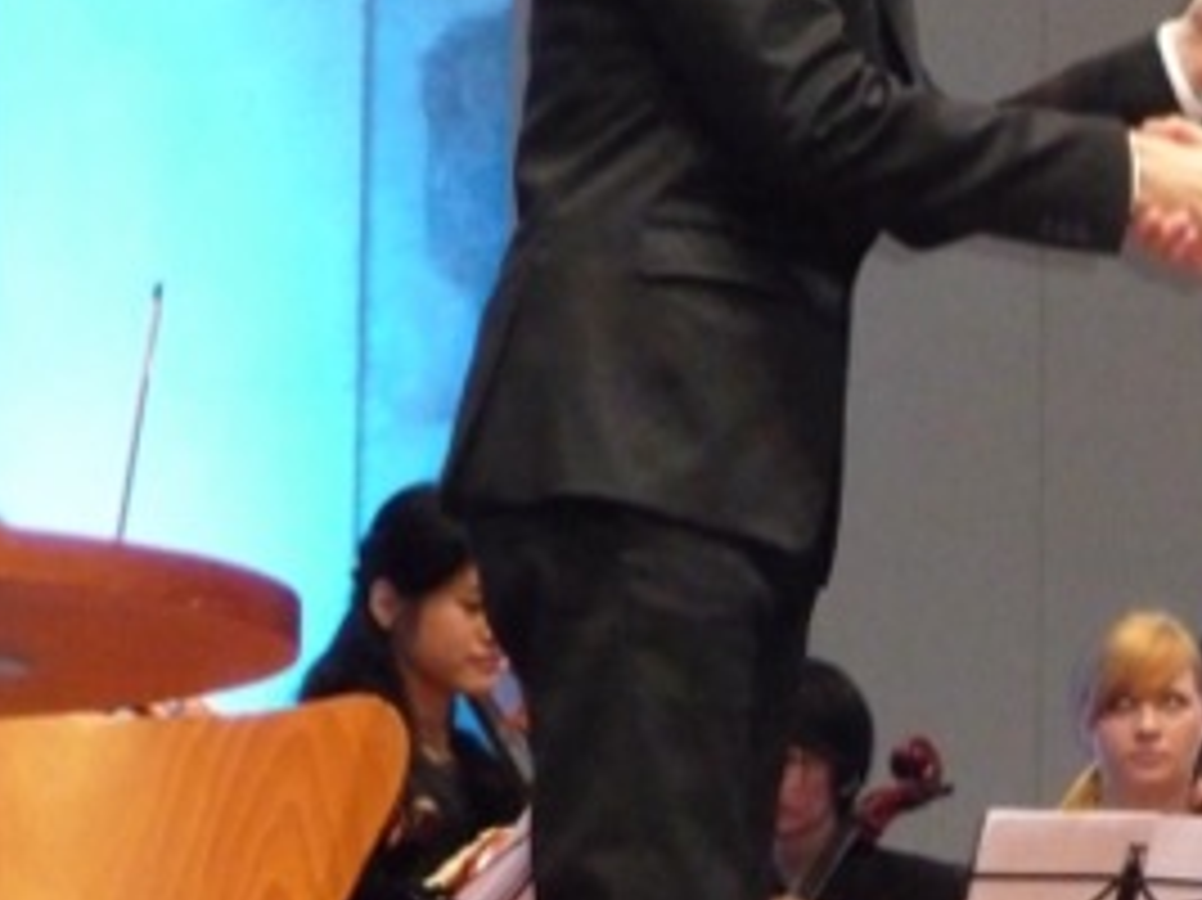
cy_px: 299
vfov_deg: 6.9
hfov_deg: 9.1
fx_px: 7497
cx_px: 1261
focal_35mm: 216
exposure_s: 1/40
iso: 1000
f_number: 4.7
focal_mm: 16.3
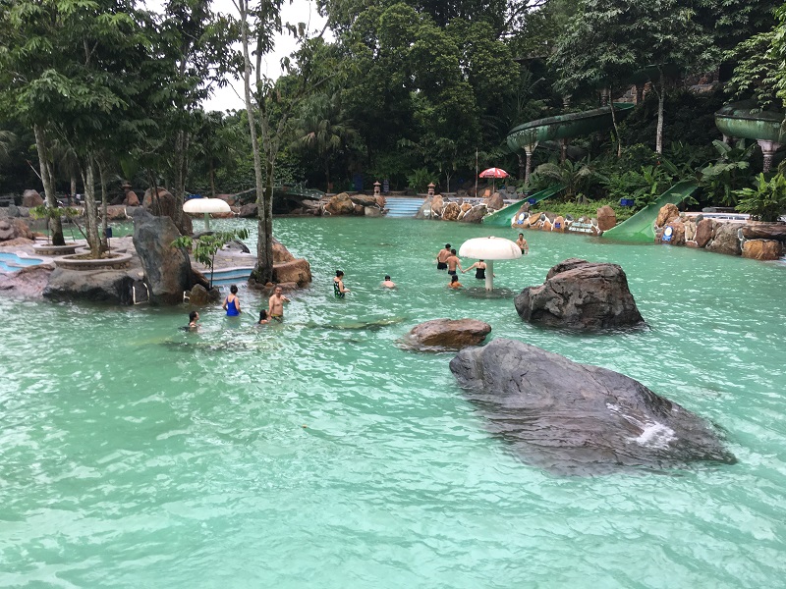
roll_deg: -1.2
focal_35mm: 29
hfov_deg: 61.7
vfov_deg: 48.2
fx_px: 658
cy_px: 294
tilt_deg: -9.7
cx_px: 393
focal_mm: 4.15
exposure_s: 1/50
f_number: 2.2
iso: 32
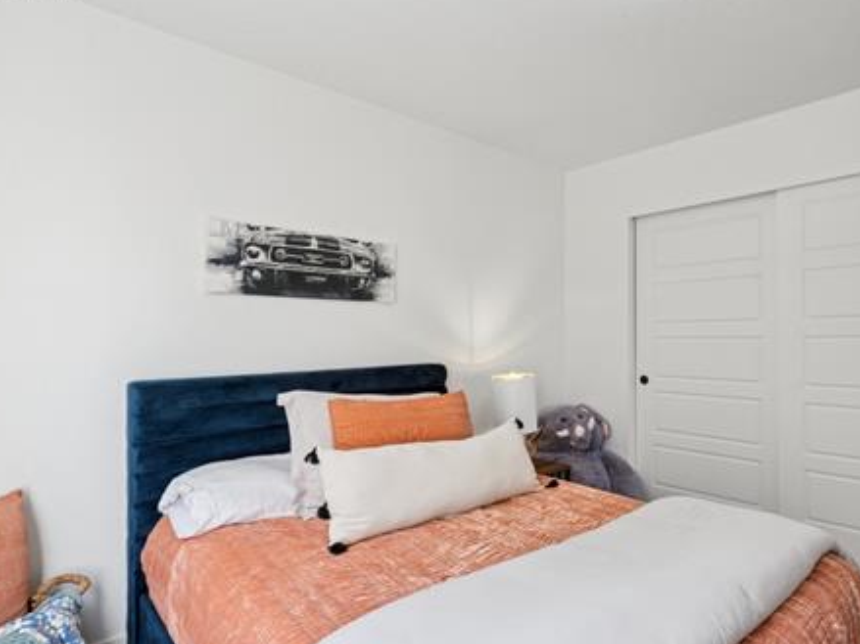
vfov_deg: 63.4
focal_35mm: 21
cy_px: 341
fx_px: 522
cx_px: 476
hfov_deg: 78.7
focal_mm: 15
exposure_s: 1/3
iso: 100
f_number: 11
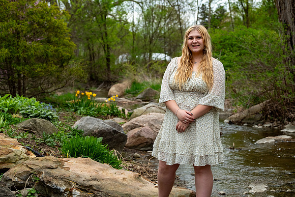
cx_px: 148
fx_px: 615
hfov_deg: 27.0
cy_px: 98
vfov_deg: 18.2
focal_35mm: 75
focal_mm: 50
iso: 250
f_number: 4
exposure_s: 1/320
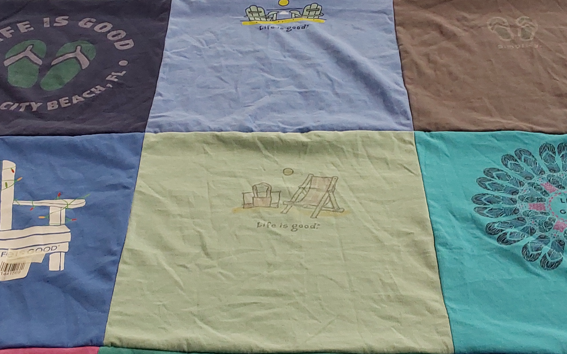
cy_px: 181
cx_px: 273
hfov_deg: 35.7
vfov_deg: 22.7
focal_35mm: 57
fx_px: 881
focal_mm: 2.91
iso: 100
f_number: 1.9
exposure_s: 1/60
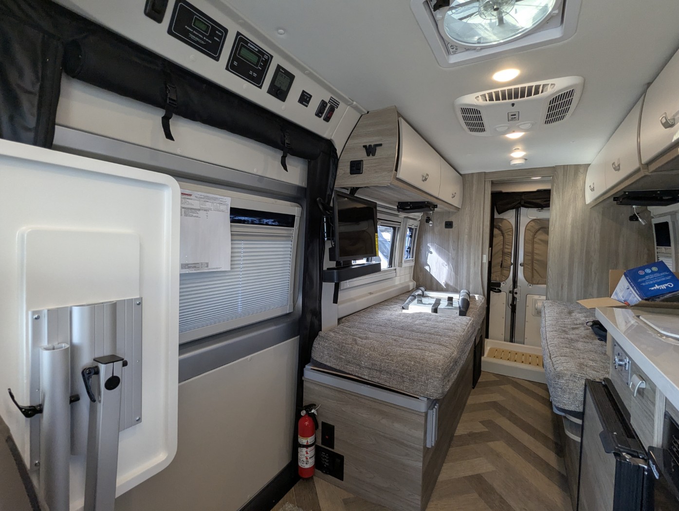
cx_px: 340
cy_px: 256
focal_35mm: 16
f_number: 2.2
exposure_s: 1/176
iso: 160
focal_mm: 2.35
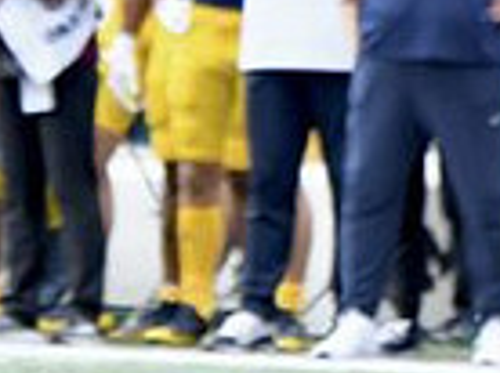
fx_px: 21888
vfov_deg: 1.0
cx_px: -435
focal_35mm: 1518
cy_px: -33
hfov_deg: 1.3
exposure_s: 1/1000
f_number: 5.6
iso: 800
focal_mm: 250
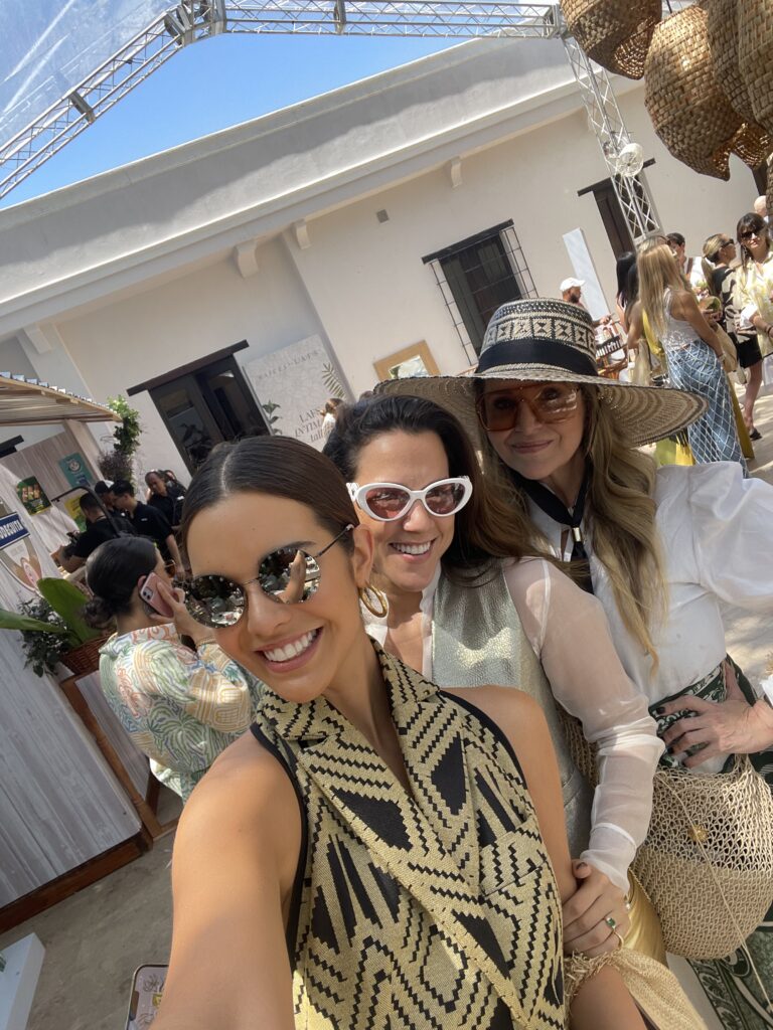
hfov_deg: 58.9
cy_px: 515
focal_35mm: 23
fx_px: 685
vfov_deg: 73.9
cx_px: 386
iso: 25
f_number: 2.2
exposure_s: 1/122
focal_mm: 2.71
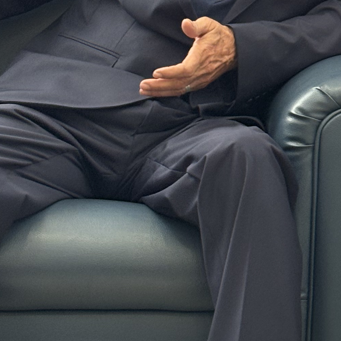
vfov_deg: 9.3
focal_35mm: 184
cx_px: 433
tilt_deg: -2.4
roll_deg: -2.7
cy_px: -114
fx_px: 2051
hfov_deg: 9.4
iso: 50
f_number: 1.6
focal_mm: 5.96
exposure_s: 1/60
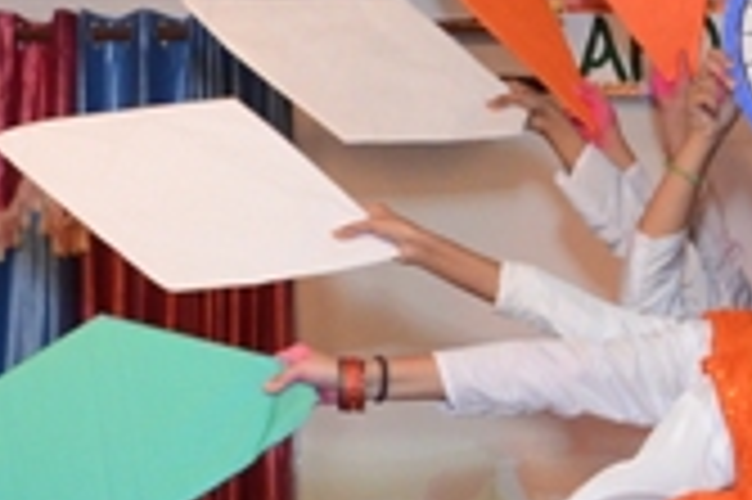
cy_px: 836
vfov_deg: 4.7
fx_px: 6052
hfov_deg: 7.1
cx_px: 671
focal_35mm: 290
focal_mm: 42
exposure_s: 1/125
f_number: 6.3
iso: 1250
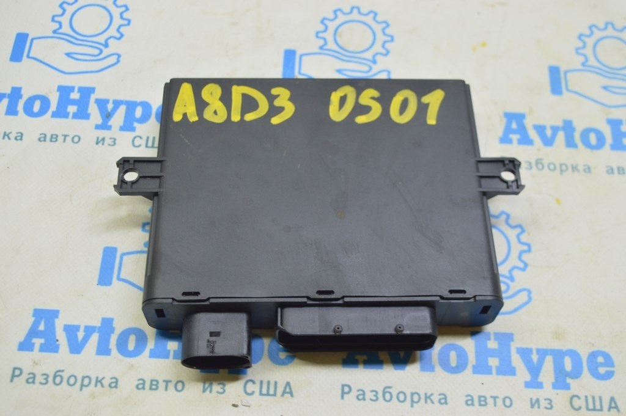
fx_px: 782
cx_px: 313
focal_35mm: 45
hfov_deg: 43.6
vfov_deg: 29.8
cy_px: 208
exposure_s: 1/20
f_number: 5.6
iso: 400
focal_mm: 30
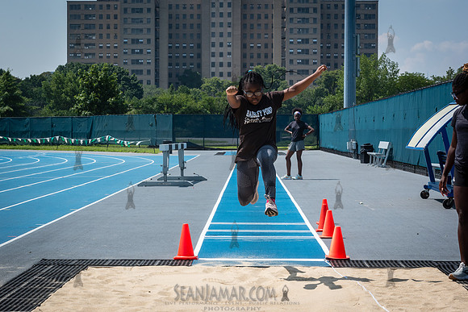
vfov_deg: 15.3
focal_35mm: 90
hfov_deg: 22.7
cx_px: 210
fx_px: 1166
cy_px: 170
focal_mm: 80
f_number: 13
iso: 400
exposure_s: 1/400
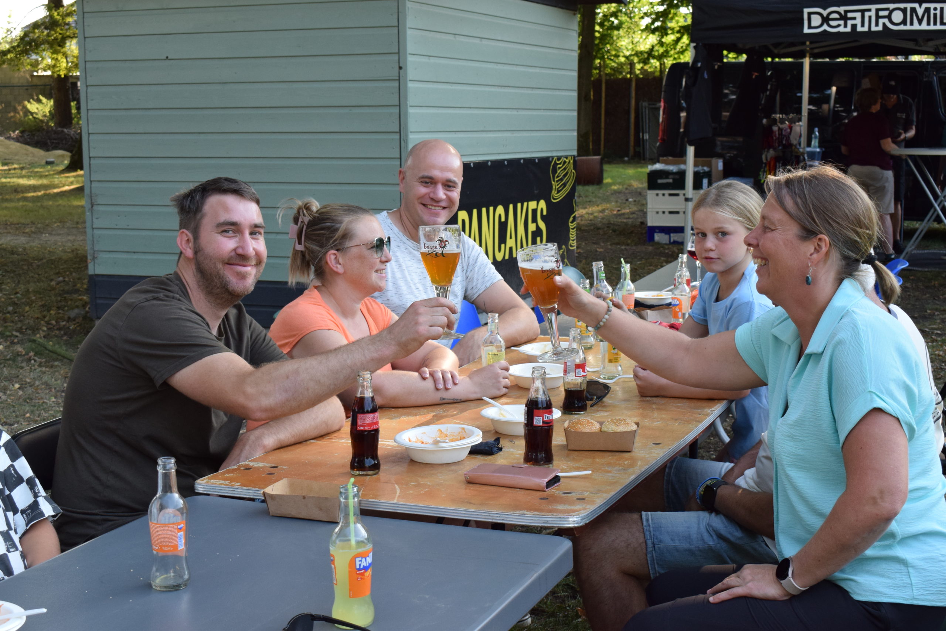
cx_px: 473
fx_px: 1419
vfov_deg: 25.1
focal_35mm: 54
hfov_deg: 36.9
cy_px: 316
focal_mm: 36
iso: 800
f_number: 8
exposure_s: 1/250
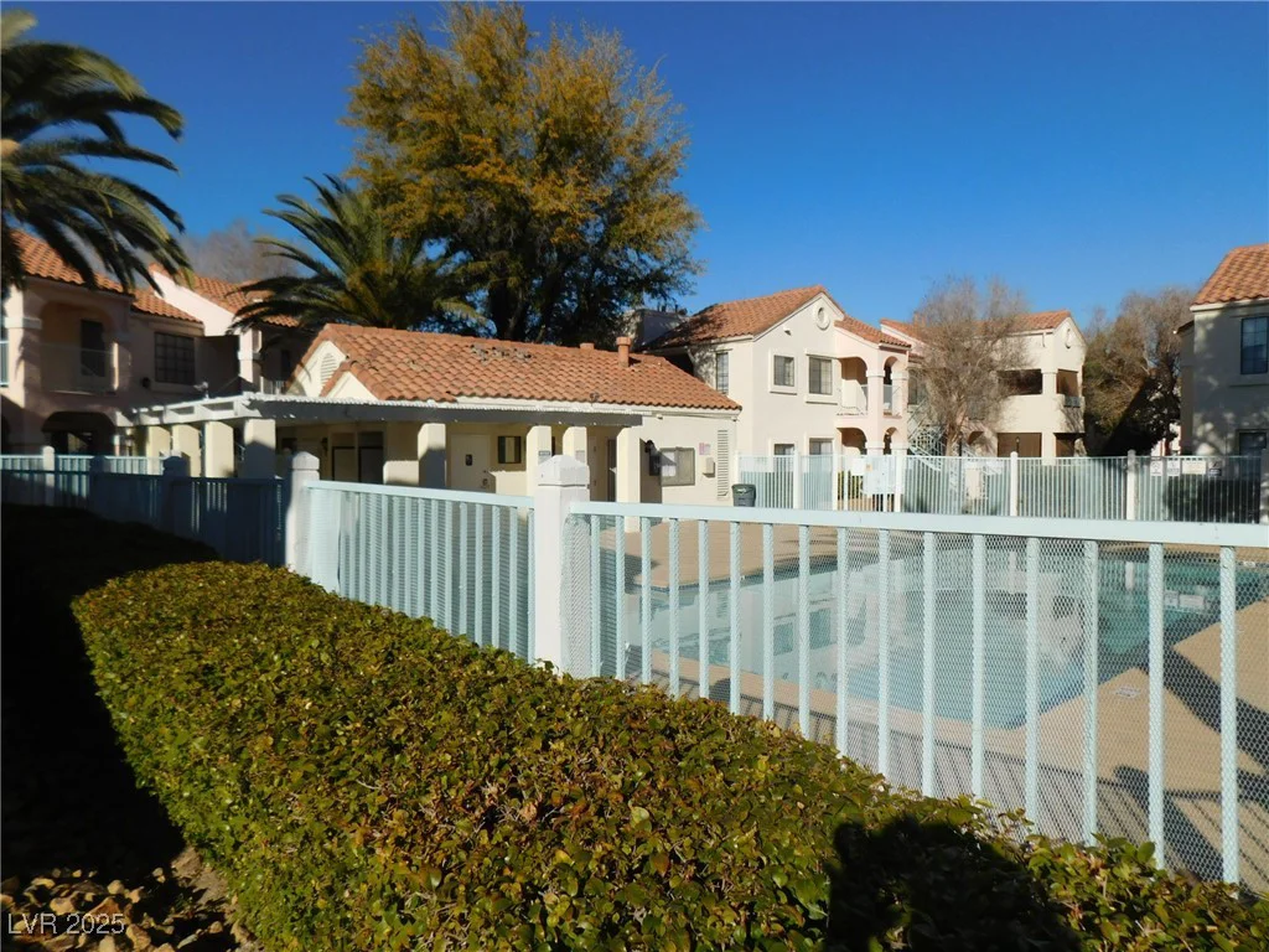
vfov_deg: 58.9
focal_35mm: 23
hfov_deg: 73.9
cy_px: 476
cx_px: 634
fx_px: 843
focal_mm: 4
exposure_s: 1/1000
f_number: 6
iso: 125
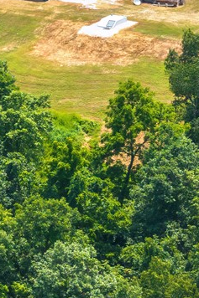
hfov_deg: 2.8
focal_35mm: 497
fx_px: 4125
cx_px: 138
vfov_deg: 4.1
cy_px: 26
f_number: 3.4
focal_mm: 30.71
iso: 100
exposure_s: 1/500
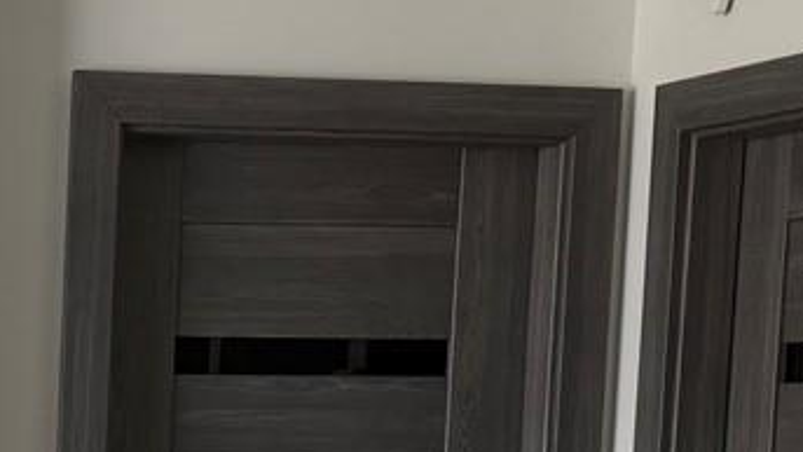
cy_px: 710
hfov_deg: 16.5
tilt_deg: -7.4
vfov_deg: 9.6
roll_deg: -0.9
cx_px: -267
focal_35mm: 122
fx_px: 2598
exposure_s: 1/121
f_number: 1.78
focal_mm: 6.76
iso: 100
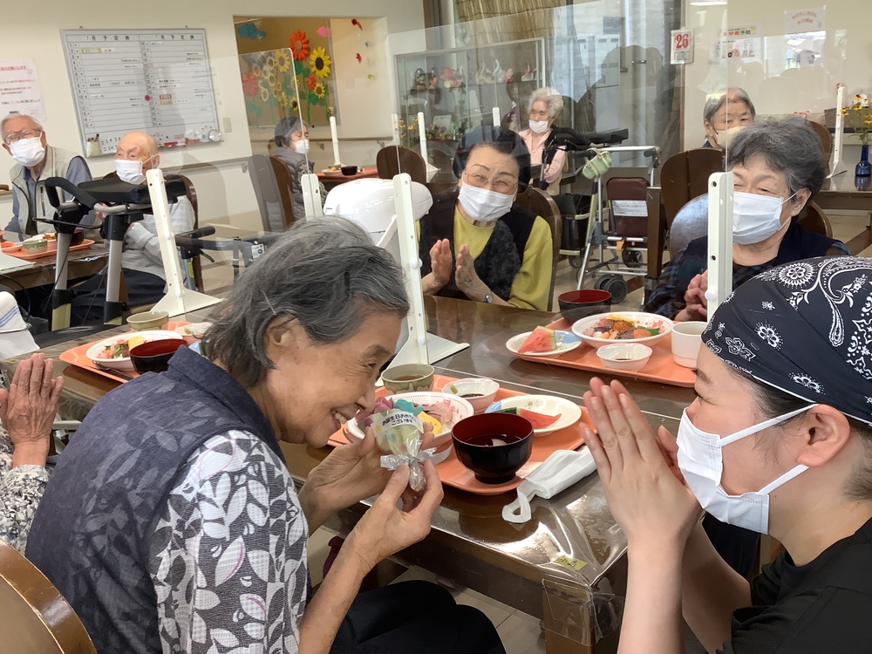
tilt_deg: -16.7
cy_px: 327
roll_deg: +5.7
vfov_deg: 45.4
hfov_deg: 58.4
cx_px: 436
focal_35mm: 31
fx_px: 781
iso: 80
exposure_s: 1/60
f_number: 2.4
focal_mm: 3.3
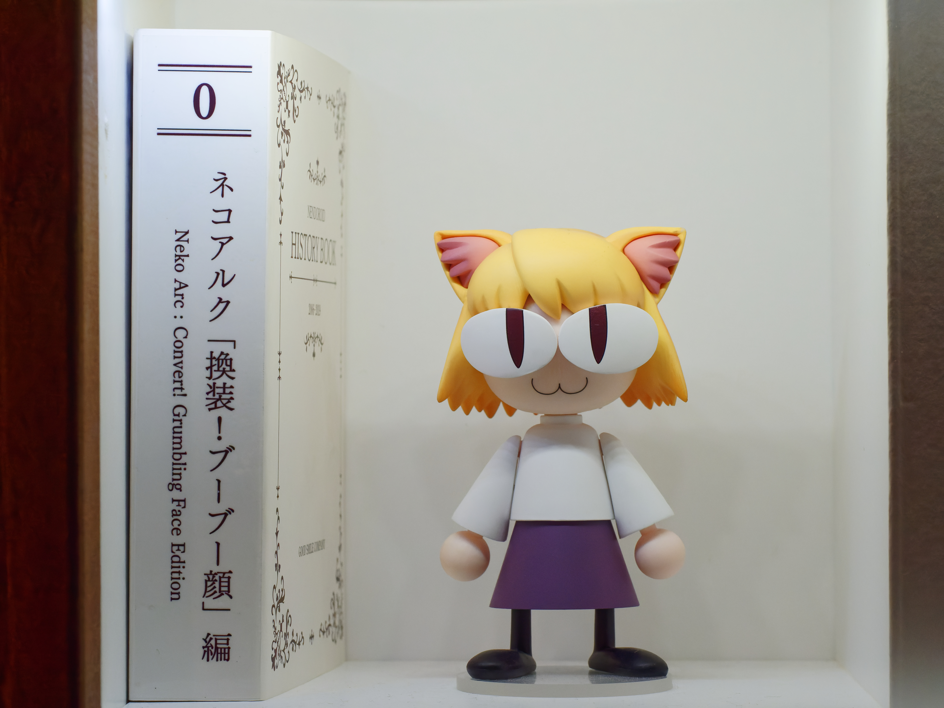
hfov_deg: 14.0
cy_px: 354
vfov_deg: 10.5
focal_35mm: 141
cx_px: 472
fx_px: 3845
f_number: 8
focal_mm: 60
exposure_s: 1/500
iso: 1600
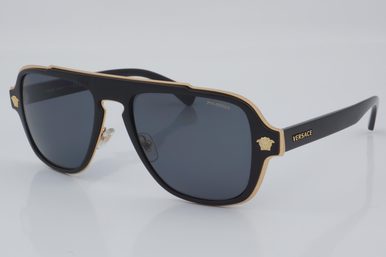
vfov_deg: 18.2
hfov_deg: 27.0
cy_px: 128
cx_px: 193
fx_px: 804
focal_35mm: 75
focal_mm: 50
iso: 100
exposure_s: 1/4
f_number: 32
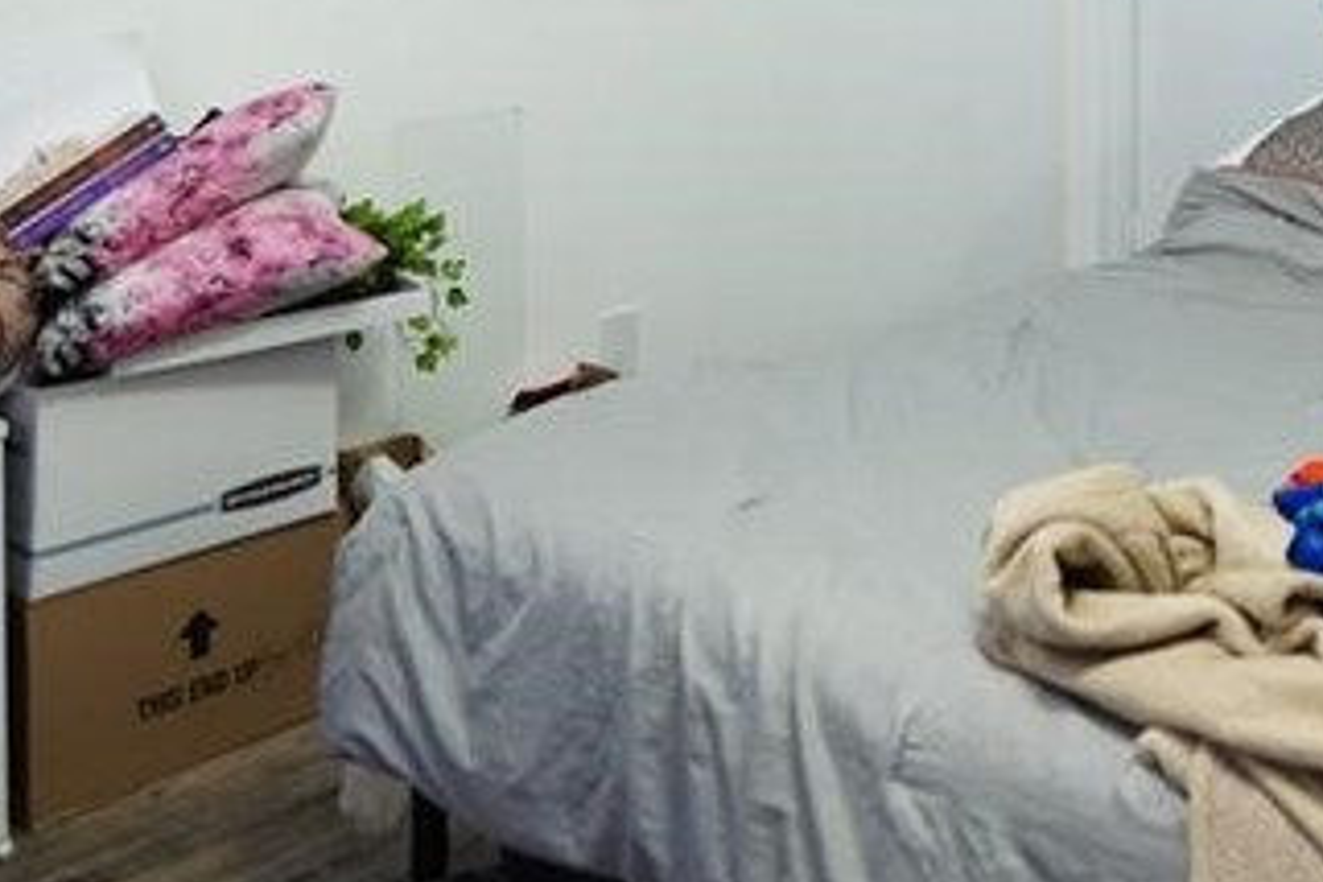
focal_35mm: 51
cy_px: -171
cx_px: 1150
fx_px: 1874
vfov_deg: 24.1
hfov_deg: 36.8
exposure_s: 1/10
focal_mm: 16
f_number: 1.8
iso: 160
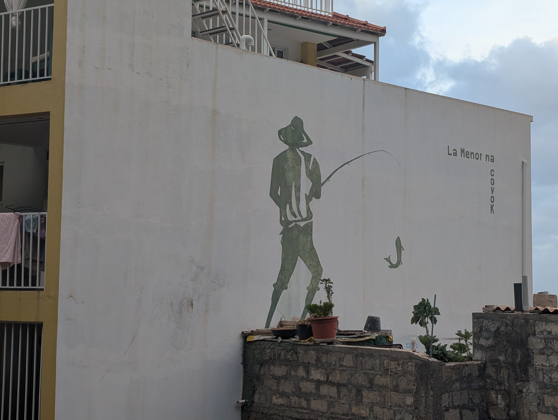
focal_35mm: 58
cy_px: 192
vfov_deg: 25.3
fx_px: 936
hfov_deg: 33.2
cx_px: 311
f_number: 1.68
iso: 100
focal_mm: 6.9
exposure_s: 1/445
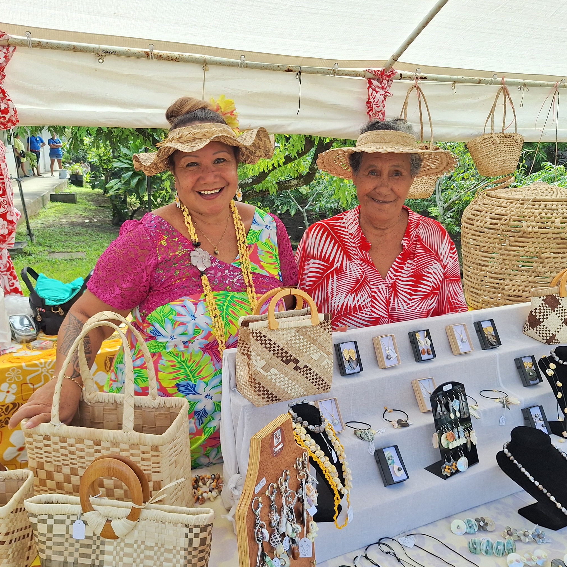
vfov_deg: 54.0
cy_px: 310
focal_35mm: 30
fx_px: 556
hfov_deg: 54.0
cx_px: 273
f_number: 1.8
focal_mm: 5.54
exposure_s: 1/522
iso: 40
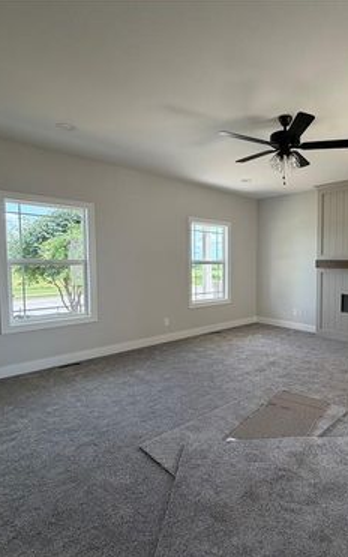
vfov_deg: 85.1
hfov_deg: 56.6
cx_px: 262
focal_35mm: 20
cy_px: 280
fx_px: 303
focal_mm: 2.22
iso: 100
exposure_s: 1/121
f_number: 2.2
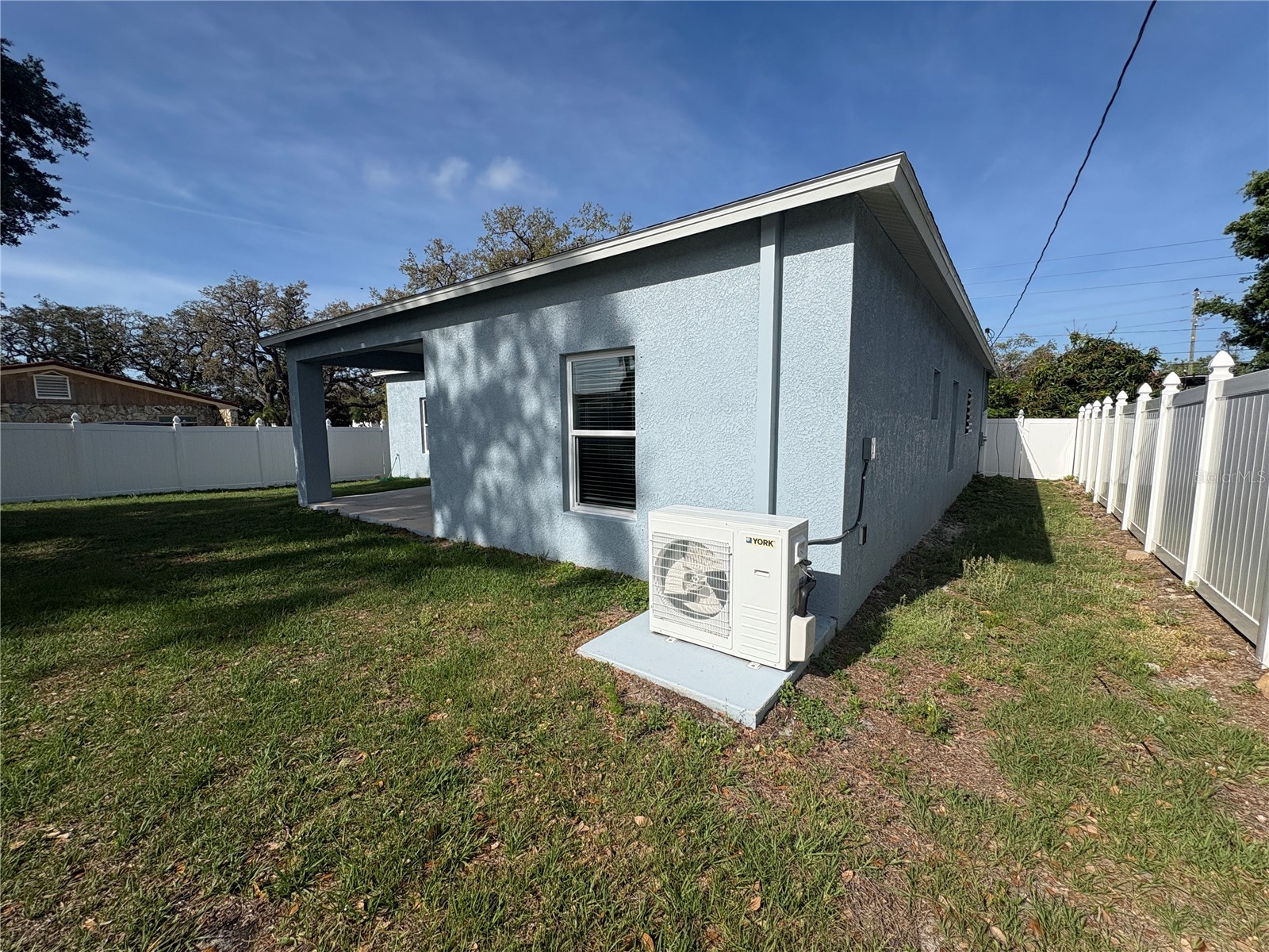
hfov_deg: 102.1
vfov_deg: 85.7
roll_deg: +0.3
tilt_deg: -5.0
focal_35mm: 14
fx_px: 513
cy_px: 476
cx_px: 634
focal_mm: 2.22
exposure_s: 1/3546
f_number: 2.2
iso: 50
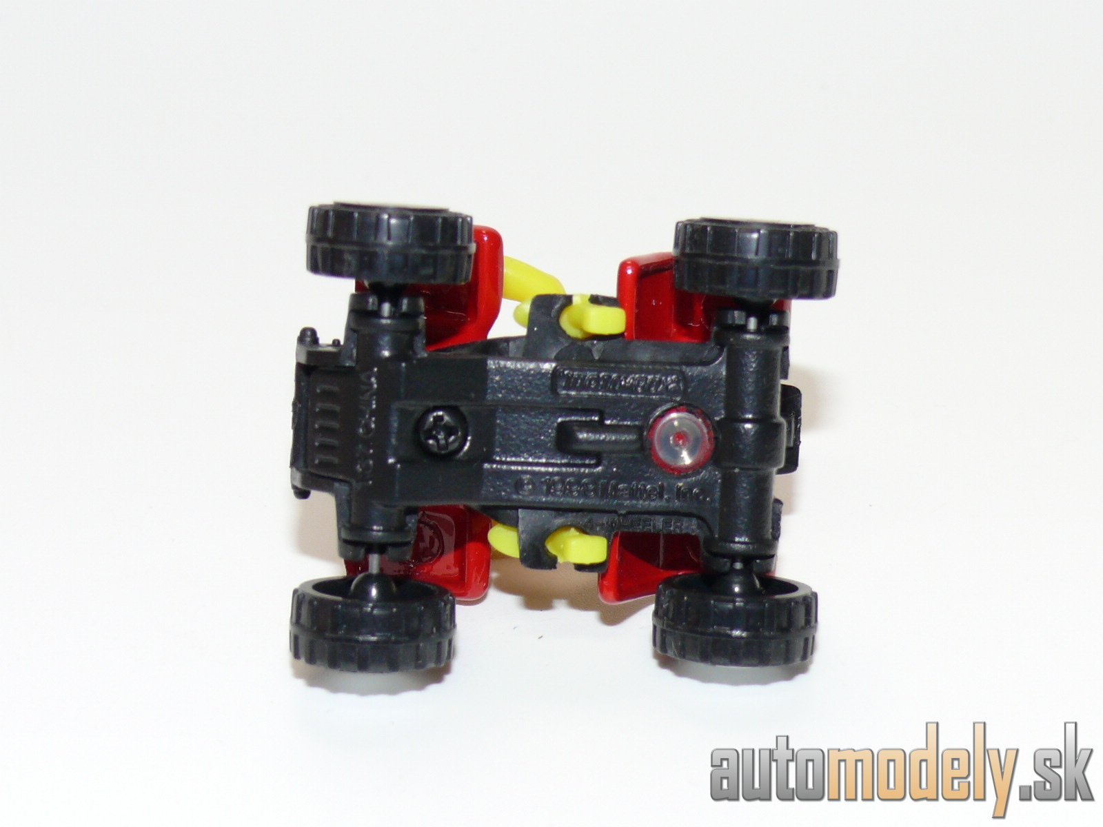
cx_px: 552
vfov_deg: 14.4
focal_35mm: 103
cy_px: 414
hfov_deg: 19.1
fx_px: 3282
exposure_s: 1/30
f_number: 4
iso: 100
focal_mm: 13.4
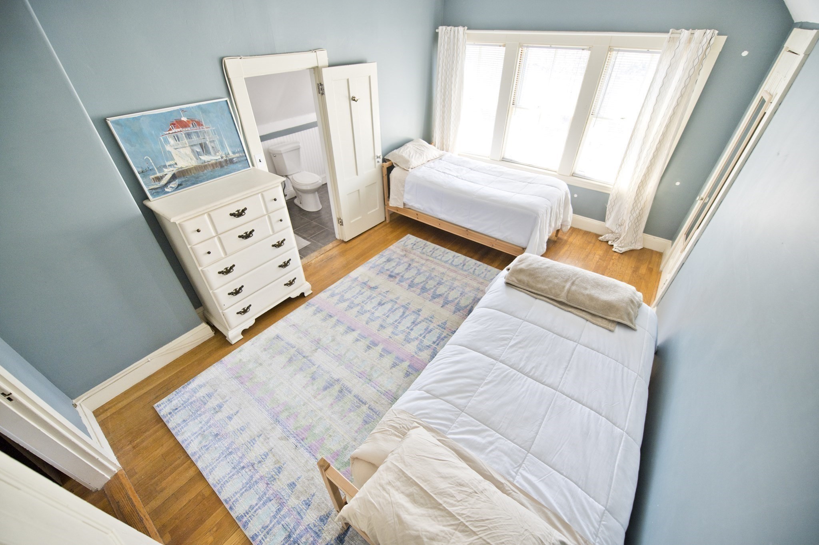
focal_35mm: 14
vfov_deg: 81.1
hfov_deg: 104.3
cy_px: 272
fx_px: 318
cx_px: 410
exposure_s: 1/125
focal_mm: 14
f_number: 2.8
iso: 400
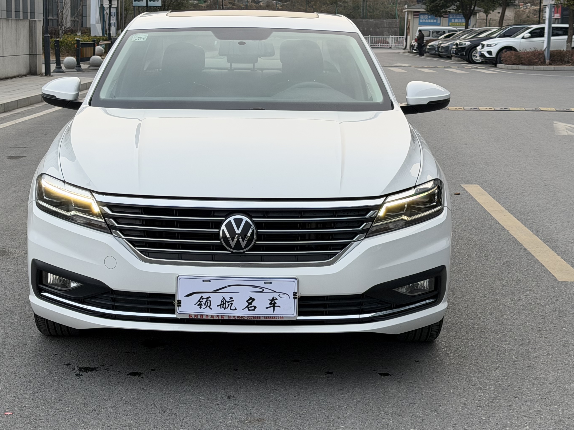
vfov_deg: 20.7
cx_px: 226
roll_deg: -1.2
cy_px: 186
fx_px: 1177
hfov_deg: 27.3
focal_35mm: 71
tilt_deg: -7.8
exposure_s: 1/124
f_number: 1.78
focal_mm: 6.76
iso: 64
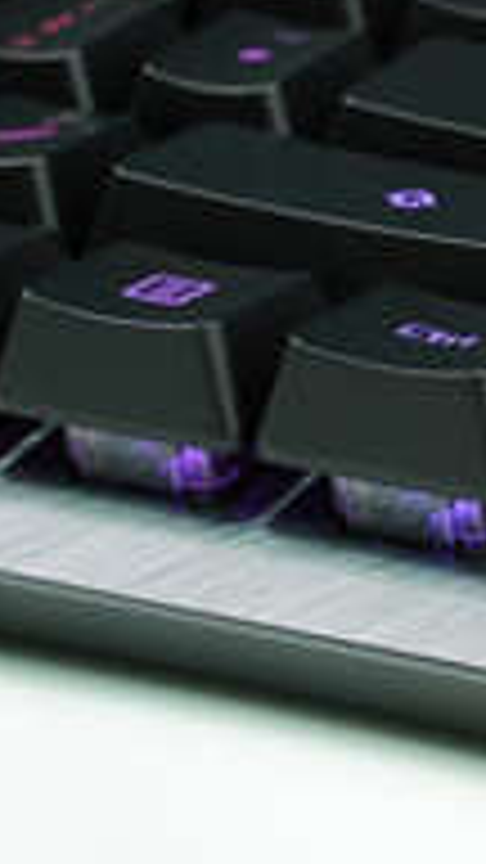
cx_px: 850
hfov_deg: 4.9
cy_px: 356
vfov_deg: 8.8
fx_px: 5615
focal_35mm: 245
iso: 200
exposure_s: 1
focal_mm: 75
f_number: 14
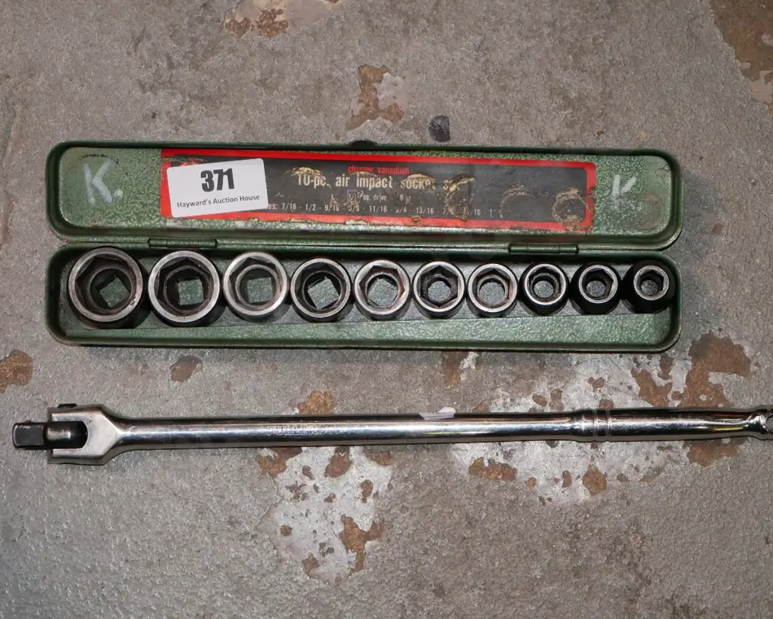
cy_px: 307
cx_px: 388
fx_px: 2266
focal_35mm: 99
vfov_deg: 15.6
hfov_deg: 19.4
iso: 3200
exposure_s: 1/125
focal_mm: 47
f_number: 5.6
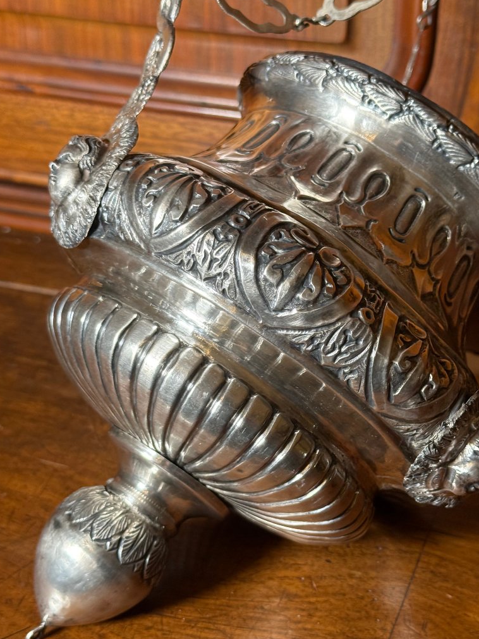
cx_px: 275
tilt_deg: -28.1
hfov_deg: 25.6
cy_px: 331
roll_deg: -2.8
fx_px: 1052
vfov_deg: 33.8
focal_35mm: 57
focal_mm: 6.76
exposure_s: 1/61
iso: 100
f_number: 1.78
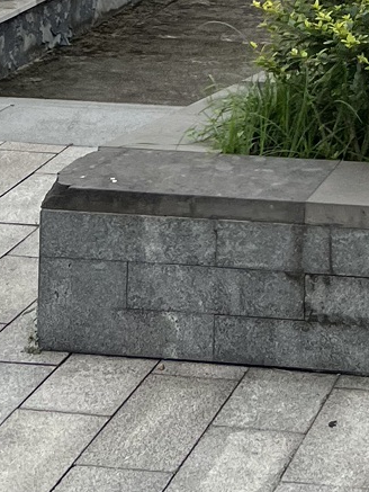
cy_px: -424
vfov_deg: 14.4
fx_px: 1691
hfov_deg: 11.9
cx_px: 557
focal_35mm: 119
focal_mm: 5.7
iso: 50
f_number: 1.5
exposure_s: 1/3460
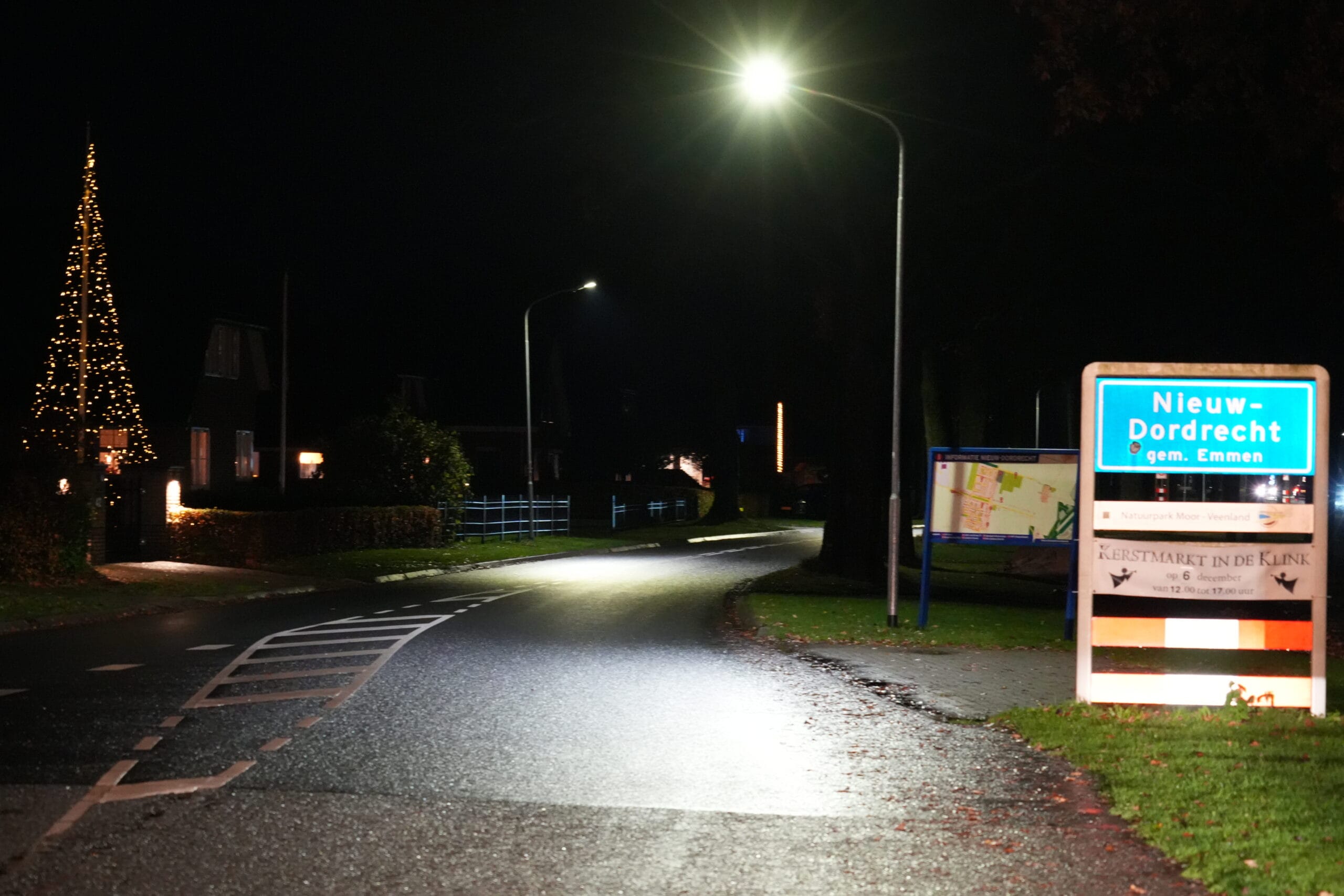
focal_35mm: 92
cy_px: 448
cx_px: 672
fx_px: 3435
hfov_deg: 22.1
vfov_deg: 14.9
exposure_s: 1/15
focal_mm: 92
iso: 12800
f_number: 5.6
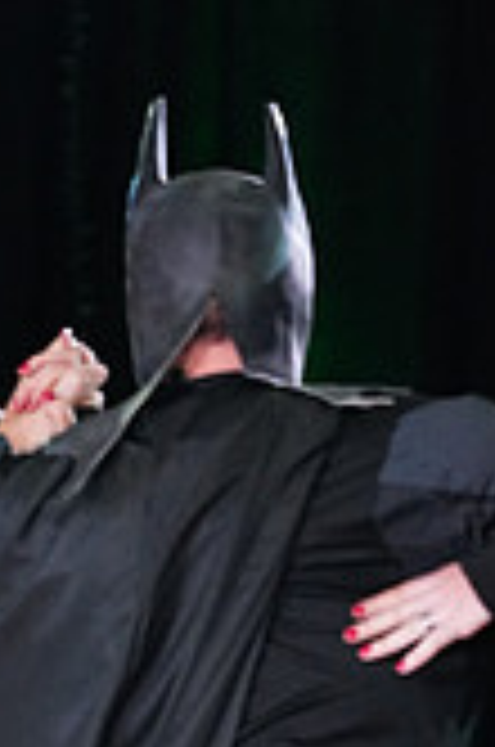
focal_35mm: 557
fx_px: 11535
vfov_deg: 3.7
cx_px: 385
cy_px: 1156
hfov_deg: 2.5
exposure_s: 1/400
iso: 6400
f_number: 5
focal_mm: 159
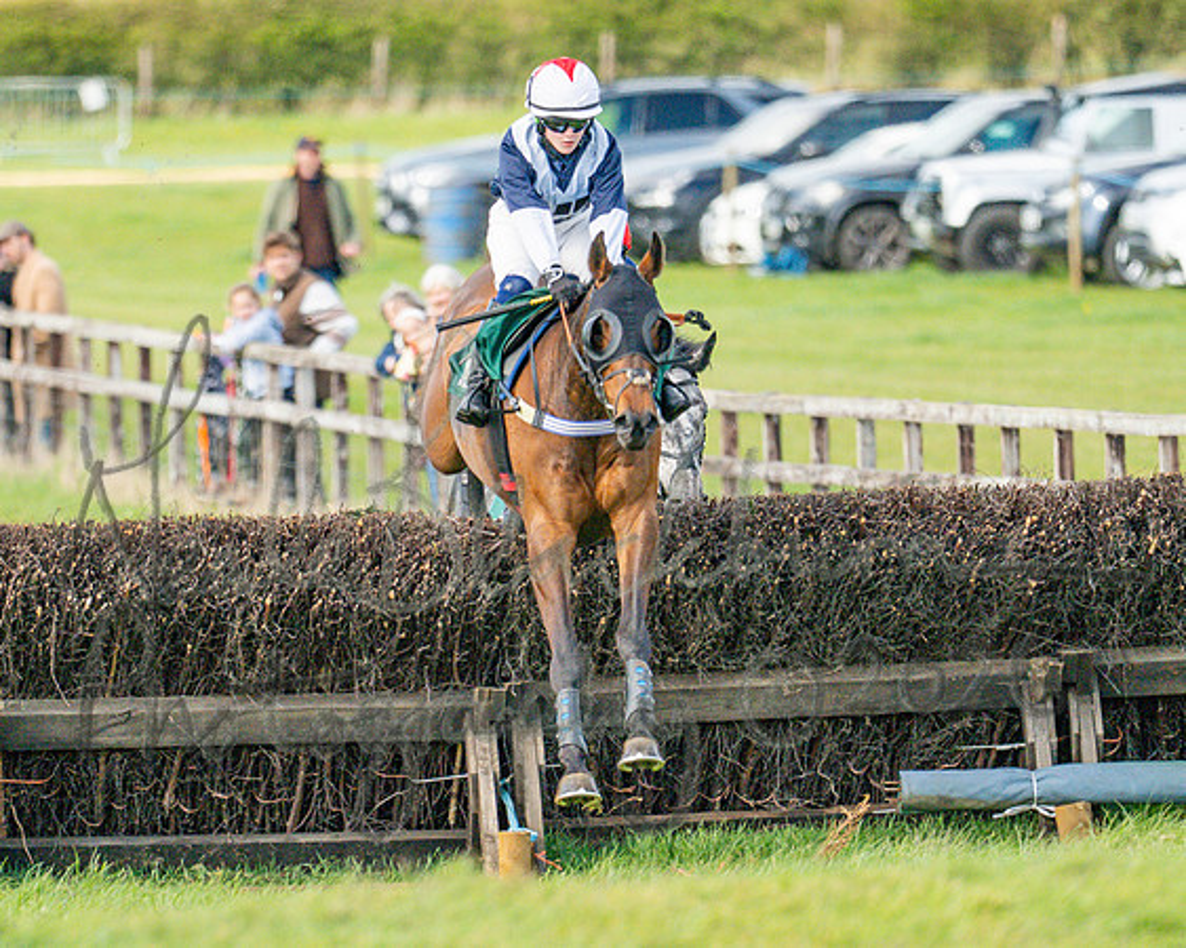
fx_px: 30947
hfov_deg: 2.2
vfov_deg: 1.8
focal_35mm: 882
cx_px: 471
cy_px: 466
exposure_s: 1/2000
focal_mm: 400
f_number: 4.5
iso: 400
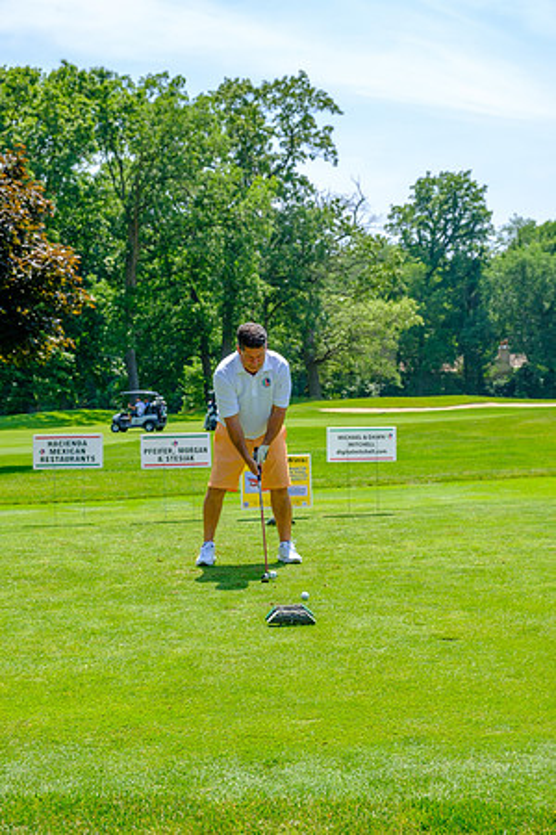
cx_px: 278
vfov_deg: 33.9
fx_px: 1367
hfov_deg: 23.0
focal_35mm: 59
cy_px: 418
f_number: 5.6
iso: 200
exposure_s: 1/250
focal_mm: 39
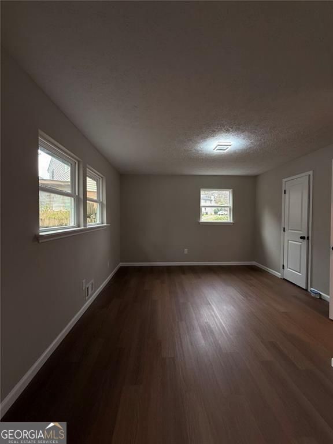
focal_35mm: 14
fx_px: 180
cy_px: 222
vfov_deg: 102.1
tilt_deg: +0.8
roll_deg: -1.1
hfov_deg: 85.7
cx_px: 166
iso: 160
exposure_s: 1/120
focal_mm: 2.22
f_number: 2.2
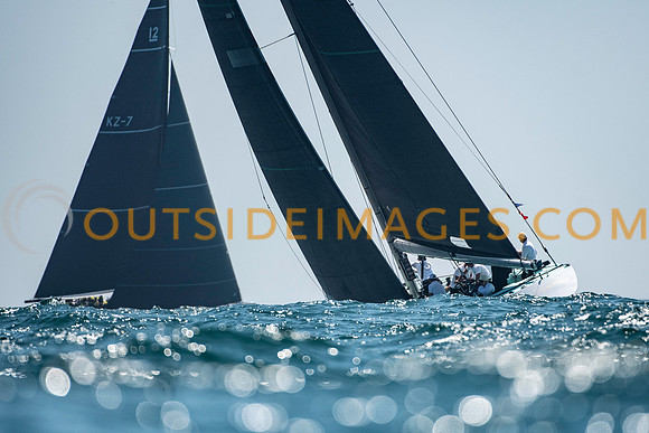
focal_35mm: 670
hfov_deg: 3.1
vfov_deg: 2.1
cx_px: 363
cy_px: 227
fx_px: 12087
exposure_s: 1/4000
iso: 400
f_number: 4.5
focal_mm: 400
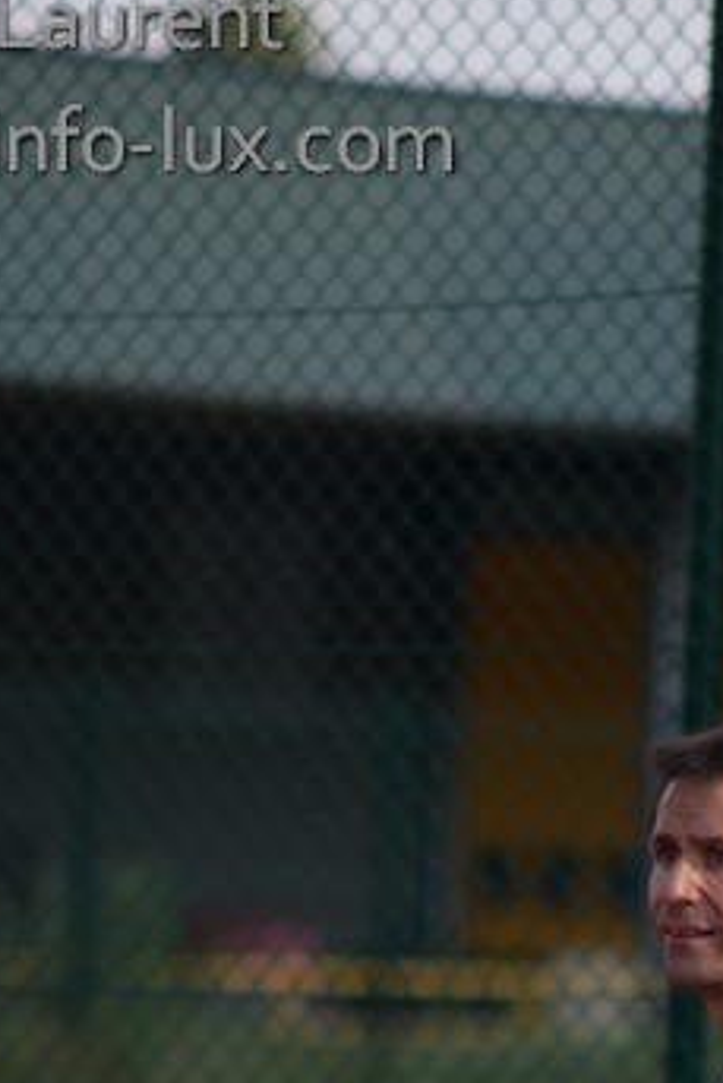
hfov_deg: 2.7
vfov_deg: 4.1
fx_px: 15167
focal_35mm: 504
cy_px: 1162
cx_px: 505
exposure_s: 1/1000
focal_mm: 150
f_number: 2.8
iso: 125
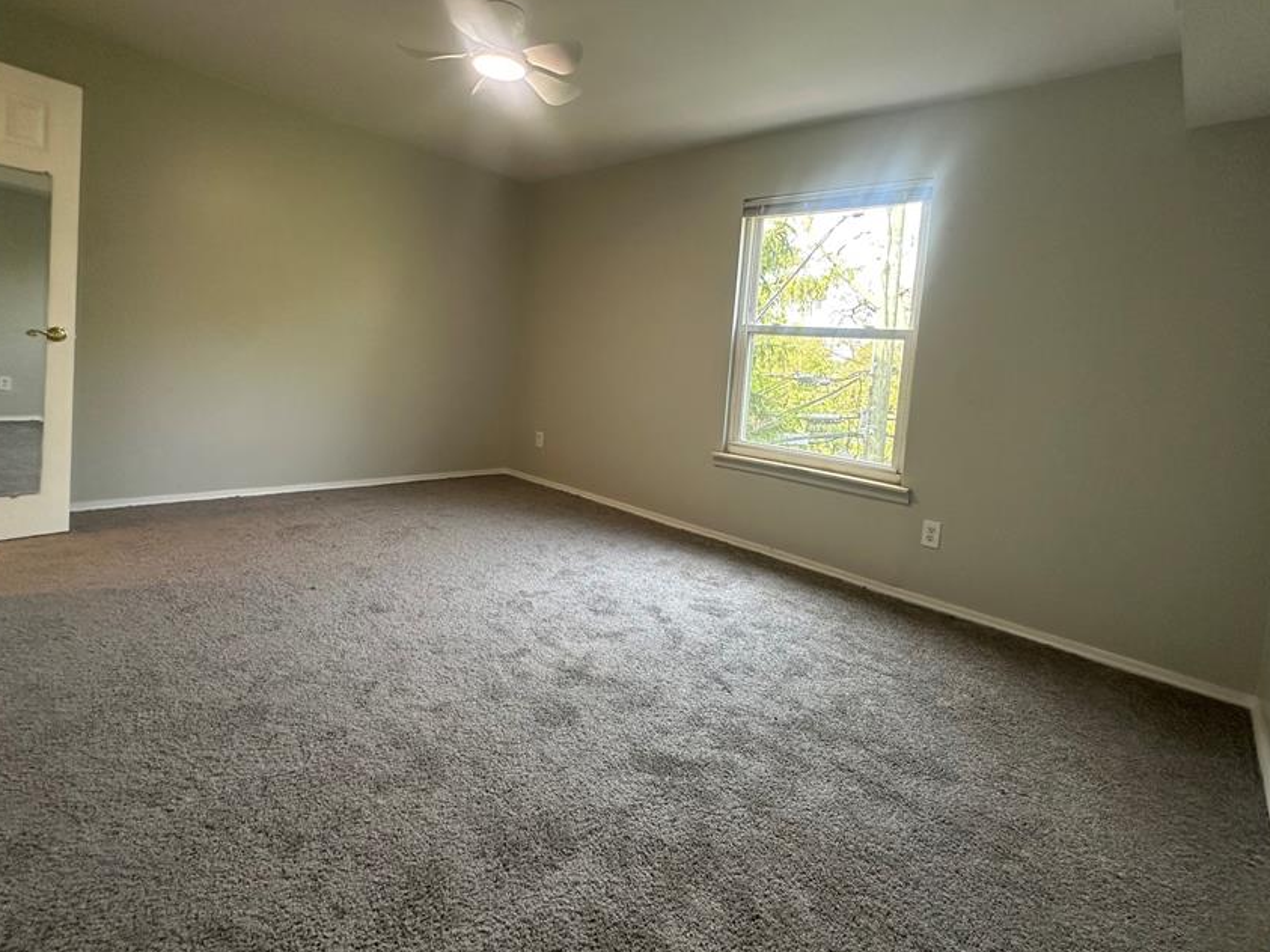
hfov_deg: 91.0
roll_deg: -5.3
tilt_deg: -3.4
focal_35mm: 17
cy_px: 396
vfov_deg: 74.1
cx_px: 655
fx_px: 624
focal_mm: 2.22
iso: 200
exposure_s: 1/120
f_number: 2.2
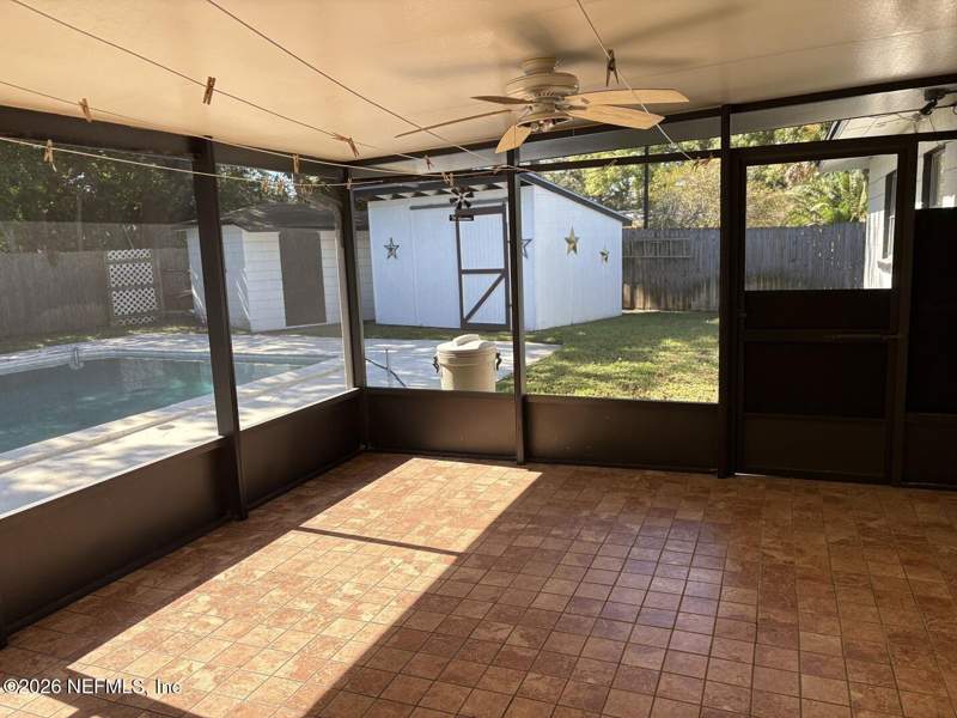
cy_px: 359
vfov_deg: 53.1
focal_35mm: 26
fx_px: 719
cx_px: 478
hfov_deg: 67.3
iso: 64
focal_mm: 5.96
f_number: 1.6
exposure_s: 1/462
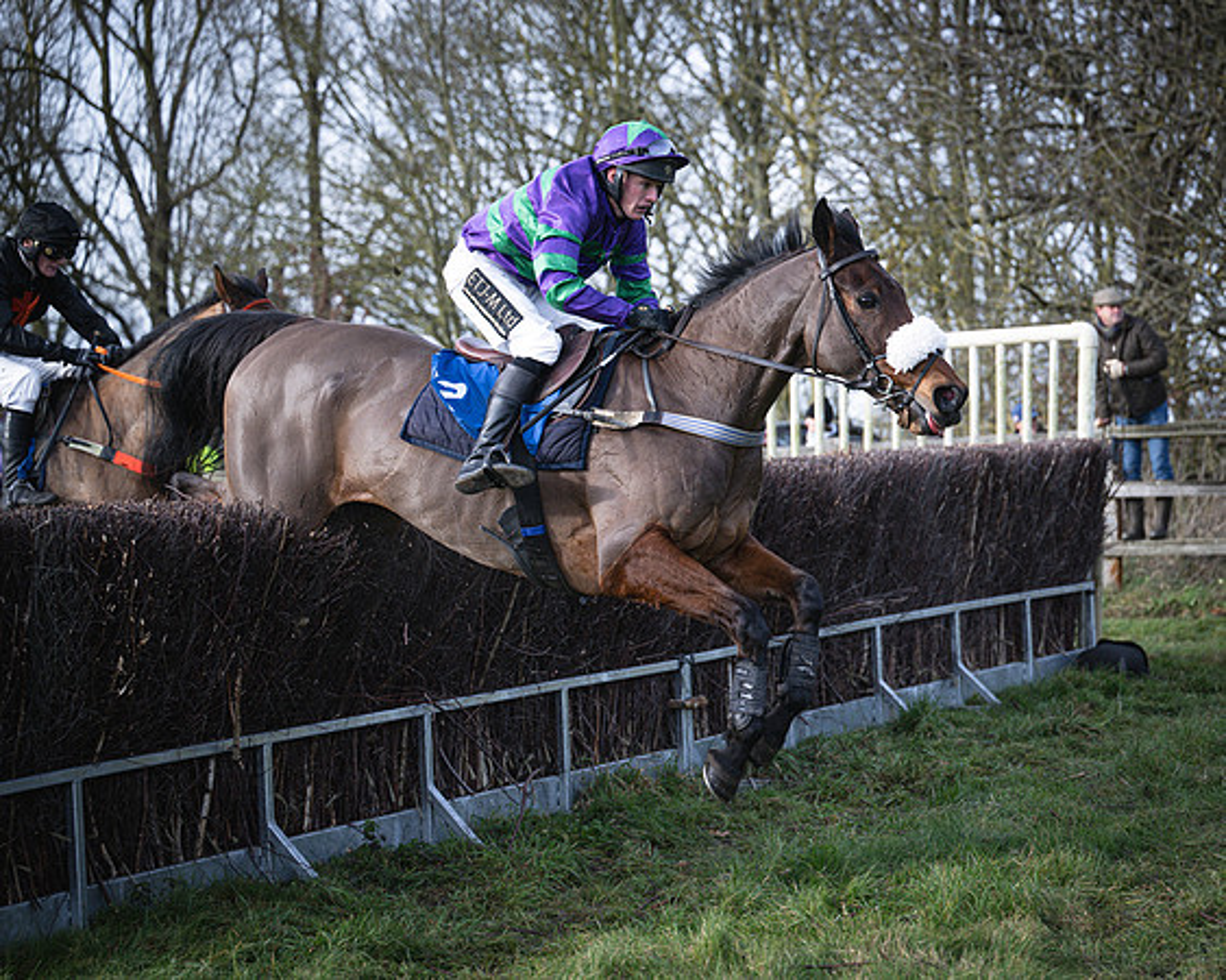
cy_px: 494
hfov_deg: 23.2
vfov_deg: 18.7
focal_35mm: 82
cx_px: 741
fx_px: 2978
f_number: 2.8
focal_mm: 70
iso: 400
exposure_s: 1/2000
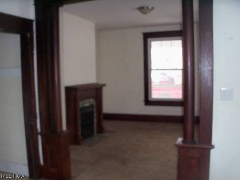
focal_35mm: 35
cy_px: 90
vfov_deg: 40.7
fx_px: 243
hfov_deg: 52.6
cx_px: 120
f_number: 3
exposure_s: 1/30
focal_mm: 6.3
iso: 160
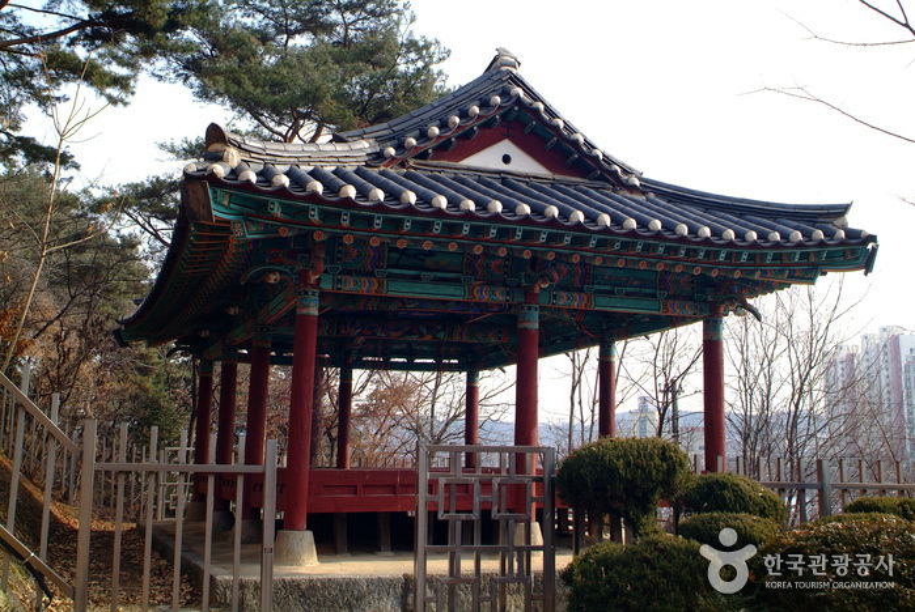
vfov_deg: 37.0
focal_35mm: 36
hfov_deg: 53.1
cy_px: 306
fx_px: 916
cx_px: 458
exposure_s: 1/125
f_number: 5.6
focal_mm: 24
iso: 100
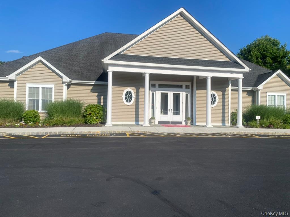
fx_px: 218
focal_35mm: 26
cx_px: 145
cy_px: 108
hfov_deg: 67.3
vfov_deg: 53.1
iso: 32
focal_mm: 4.25
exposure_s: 1/4444
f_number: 1.8
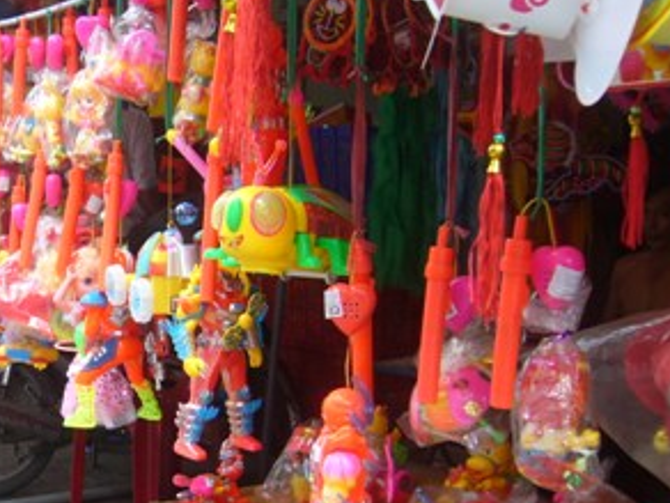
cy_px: 297
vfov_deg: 24.4
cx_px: 108
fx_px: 1161
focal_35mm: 60
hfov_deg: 31.1
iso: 100
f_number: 2.8
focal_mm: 5.8
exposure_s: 1/40
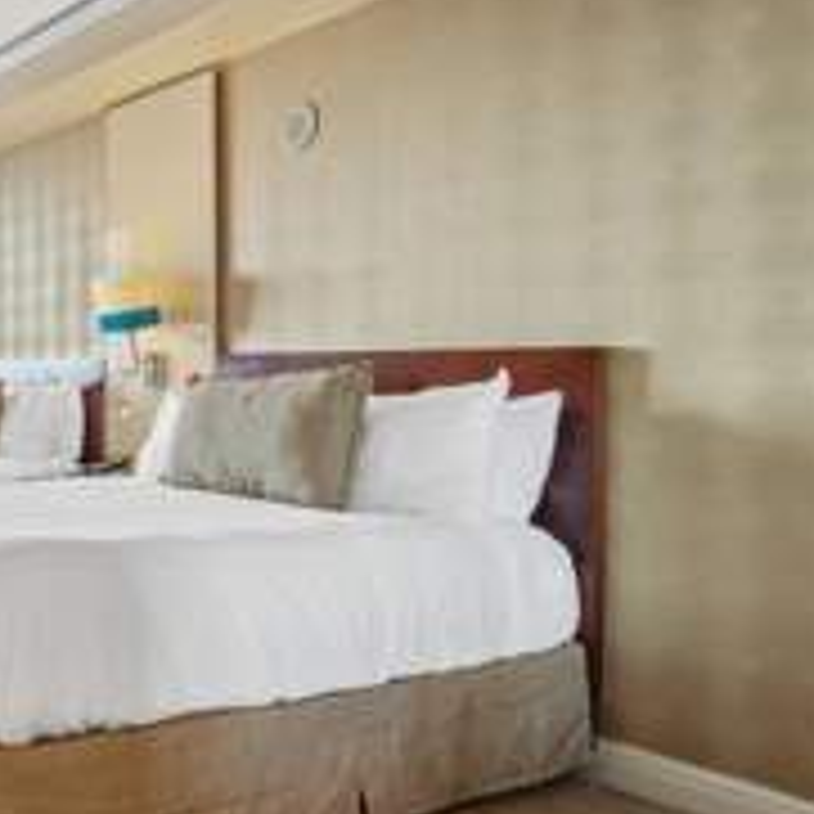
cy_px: 394
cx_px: -166
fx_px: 958
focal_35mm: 36
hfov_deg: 35.8
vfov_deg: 46.0
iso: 500
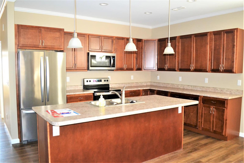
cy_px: 82
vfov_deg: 47.9
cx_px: 122
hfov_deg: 67.4
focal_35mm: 27
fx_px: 183
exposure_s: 1/60
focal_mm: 18
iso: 2500
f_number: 3.5
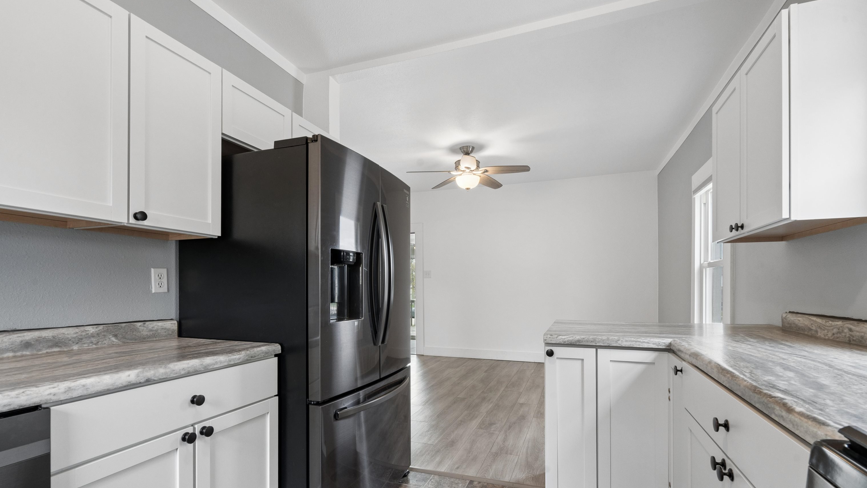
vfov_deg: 63.5
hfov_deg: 95.9
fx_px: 391
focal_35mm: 17
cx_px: 435
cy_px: 286
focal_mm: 16
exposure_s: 1/15
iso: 800
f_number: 10
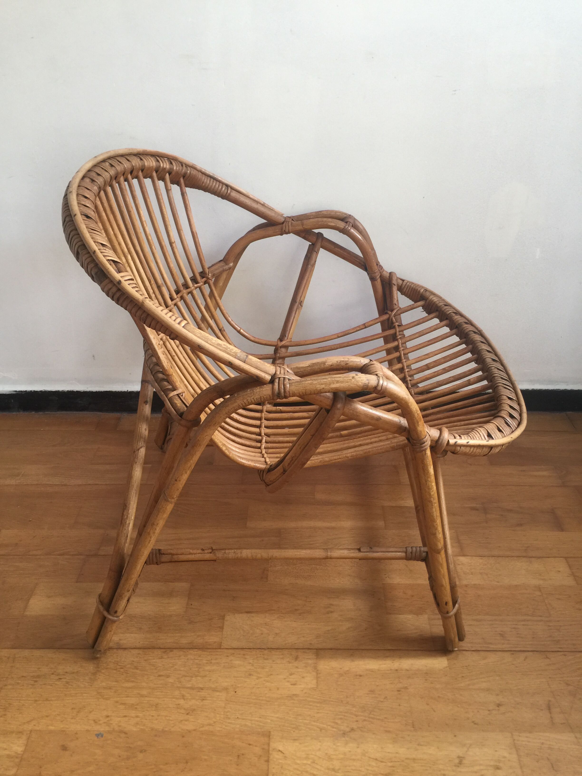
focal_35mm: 29
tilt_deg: -33.0
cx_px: 291
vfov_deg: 61.7
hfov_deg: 48.2
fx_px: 650
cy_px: 388
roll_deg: +1.0
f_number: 2.2
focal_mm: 4.15
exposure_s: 1/33
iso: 40
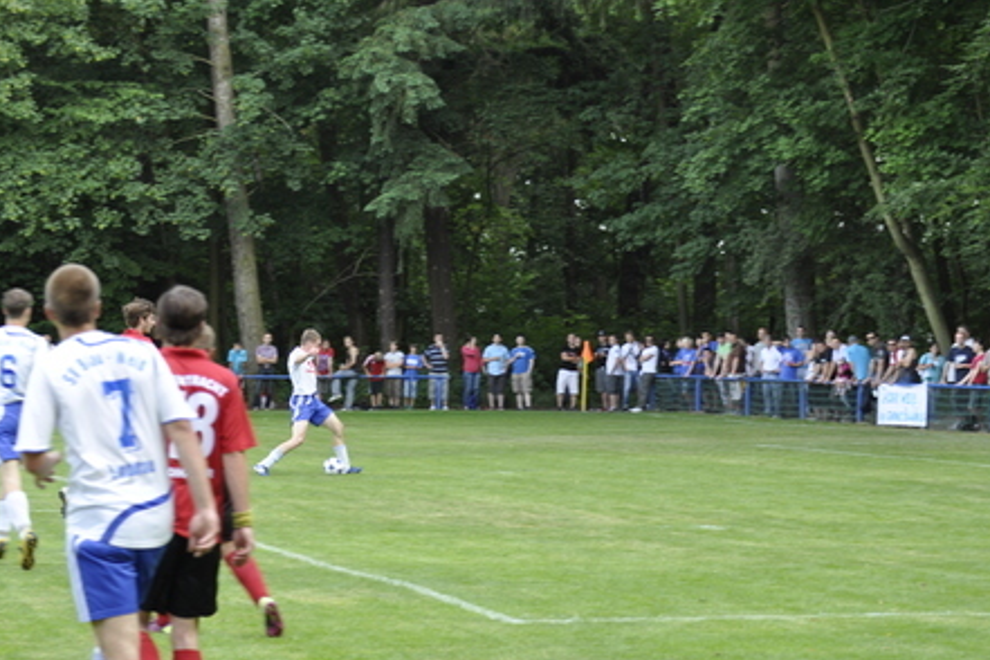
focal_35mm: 119
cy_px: 357
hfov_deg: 17.2
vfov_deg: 11.5
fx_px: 3272
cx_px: 489
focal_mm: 70
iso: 280
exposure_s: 1/125
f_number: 5.6
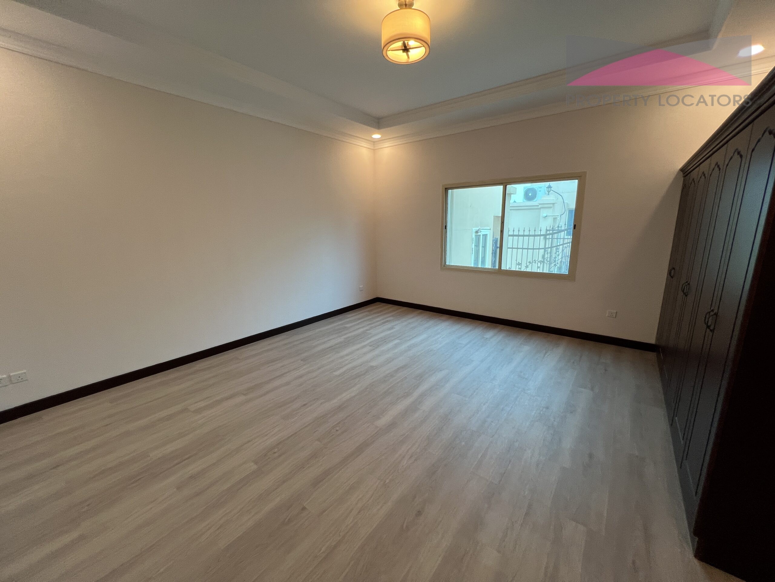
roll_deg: +0.7
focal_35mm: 13
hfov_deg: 106.2
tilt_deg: -12.2
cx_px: 388
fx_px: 291
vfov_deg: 89.9
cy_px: 291
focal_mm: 1.57
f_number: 1.8
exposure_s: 1/100
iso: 100
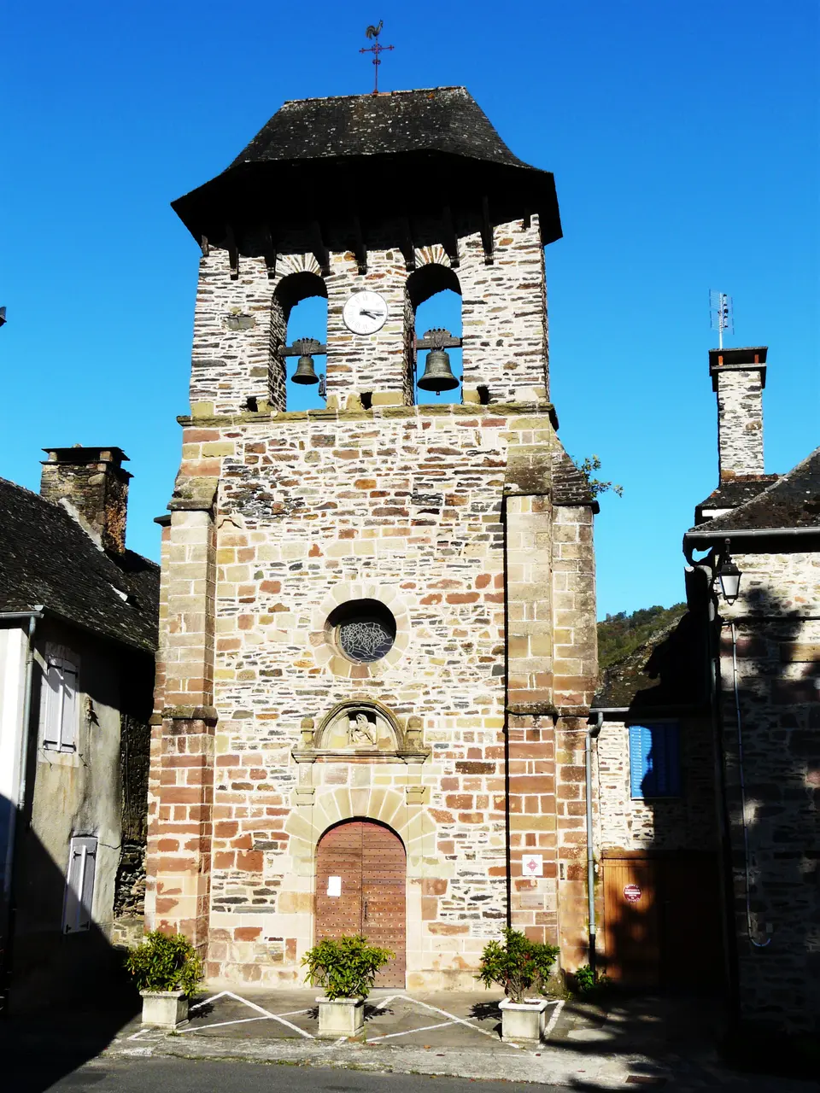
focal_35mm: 45
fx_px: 1421
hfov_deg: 32.2
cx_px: 410
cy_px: 546
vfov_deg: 42.1
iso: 100
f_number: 7.1
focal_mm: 7.4
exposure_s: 1/400
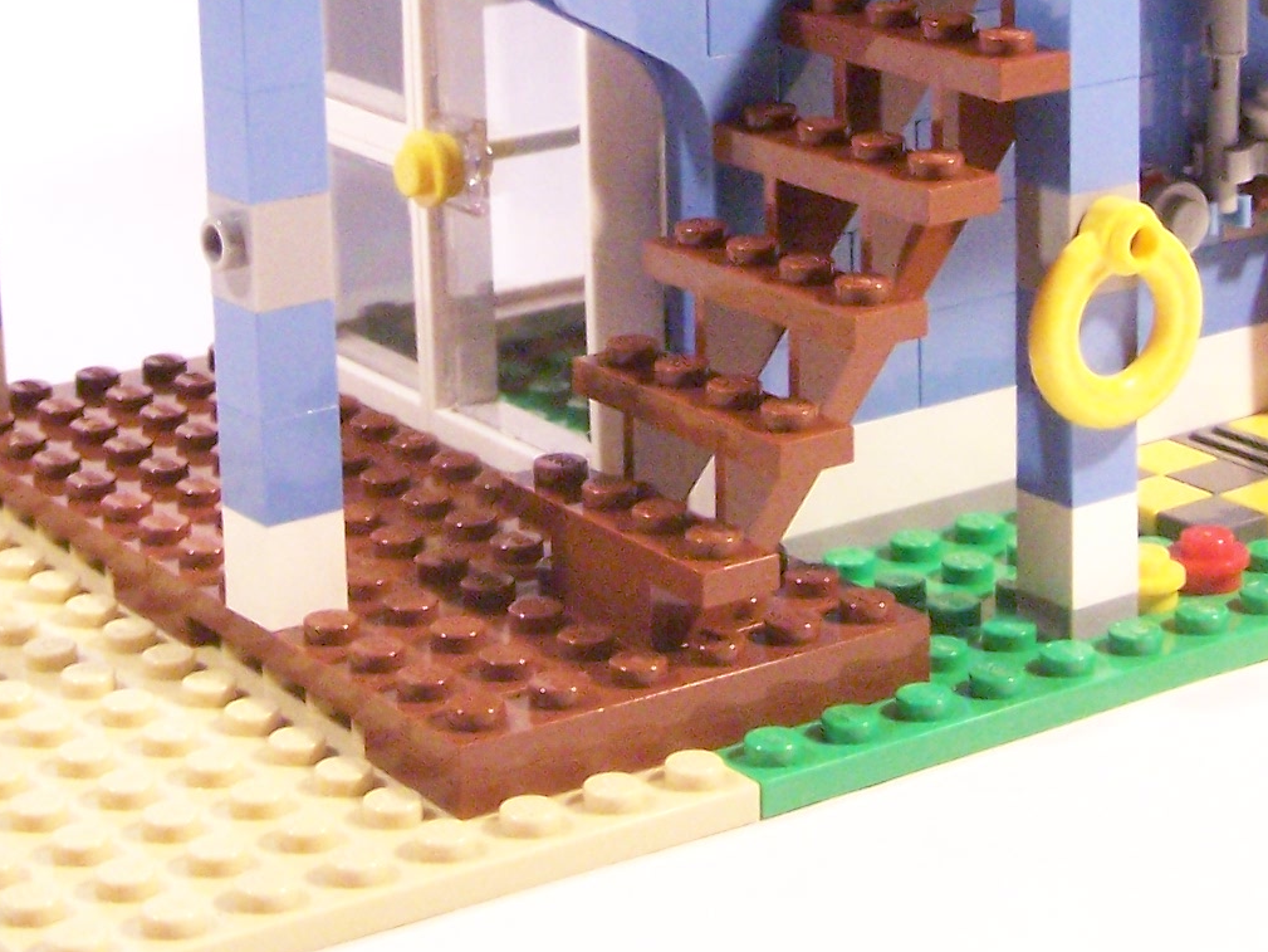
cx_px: 686
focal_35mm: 97
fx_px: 3554
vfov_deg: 15.0
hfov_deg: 20.2
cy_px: -30
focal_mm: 6.3
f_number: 3.6
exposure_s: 1/30
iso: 400
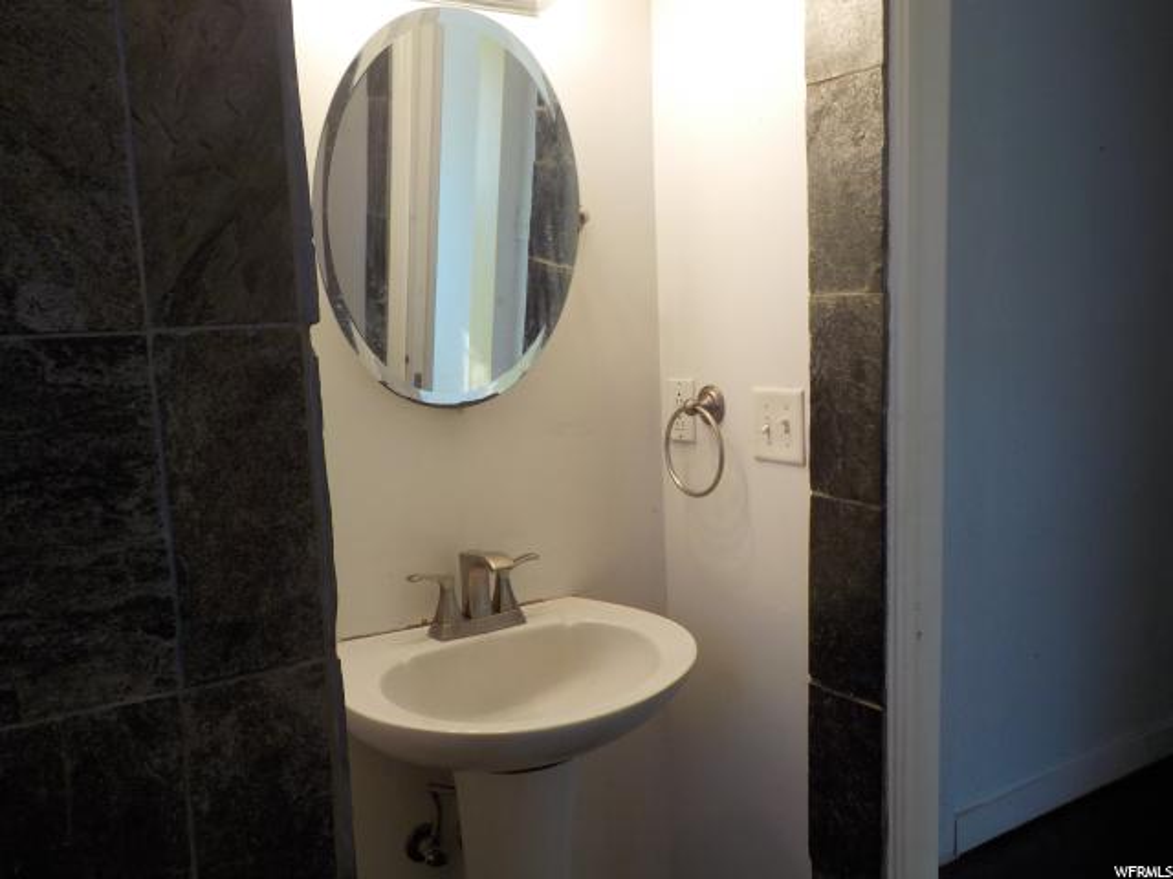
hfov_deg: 60.0
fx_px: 1017
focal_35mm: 30
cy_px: 440
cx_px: 586
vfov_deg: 46.8
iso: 125
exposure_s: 1/30
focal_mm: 4.1
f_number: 3.3
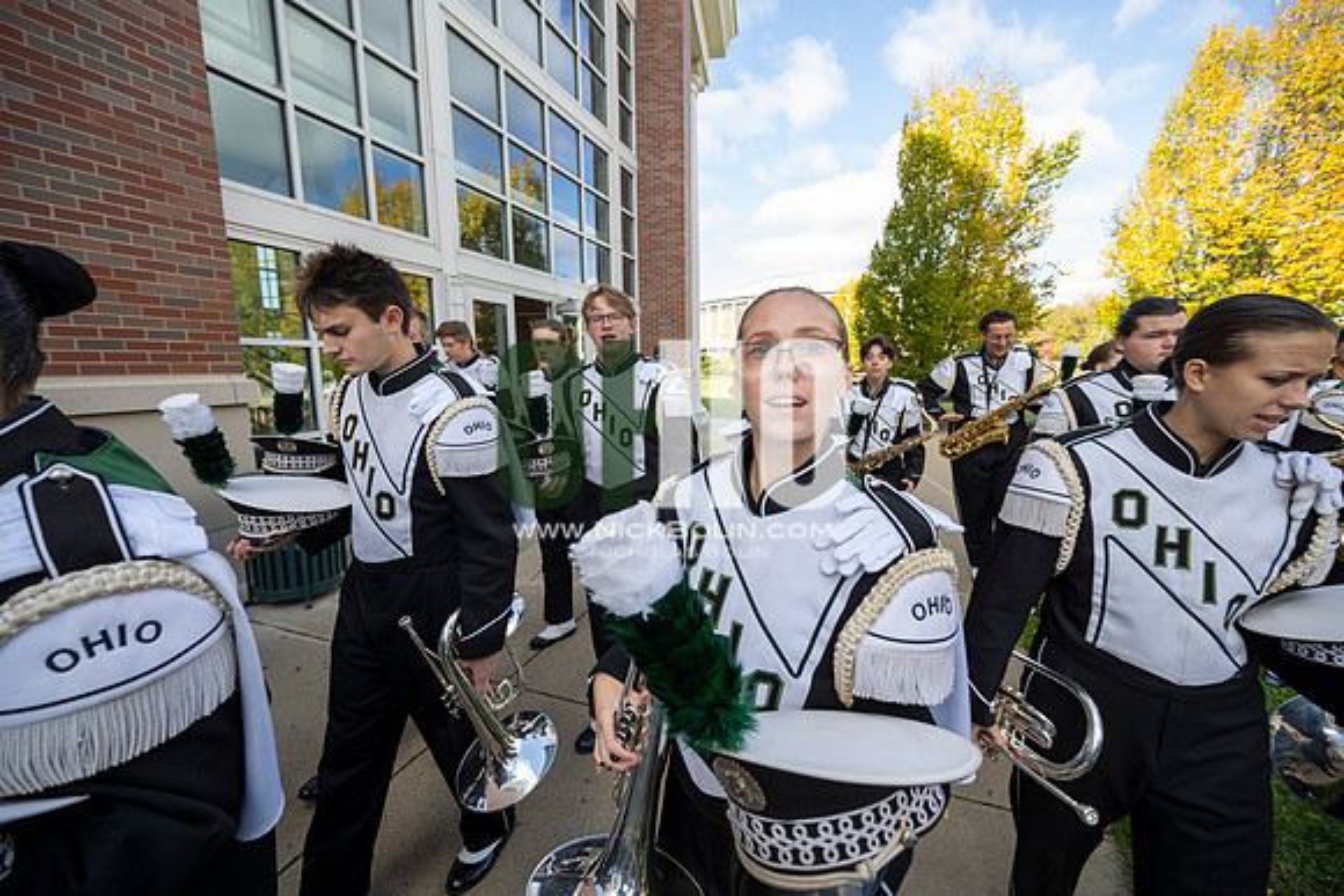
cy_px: 448
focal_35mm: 14
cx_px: 672
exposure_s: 1/500
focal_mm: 14
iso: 320
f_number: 4.5
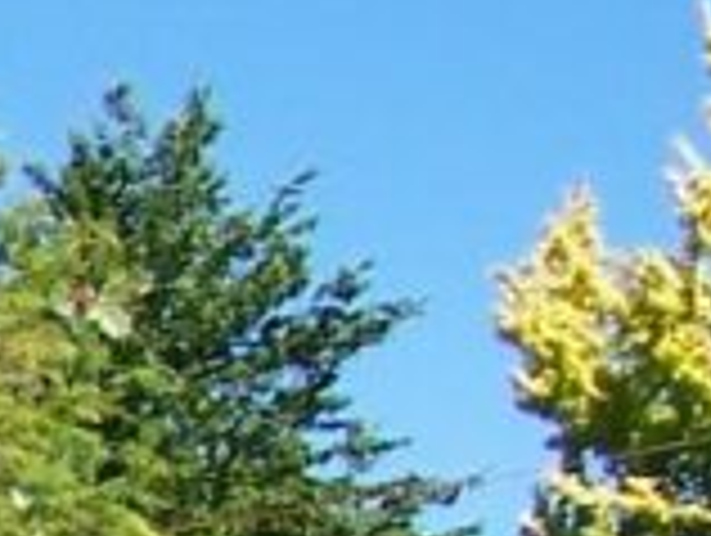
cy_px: 1576
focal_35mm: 220
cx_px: -1552
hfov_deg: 7.6
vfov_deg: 6.3
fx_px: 4526
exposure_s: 1/250
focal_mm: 5.6
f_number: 5.6
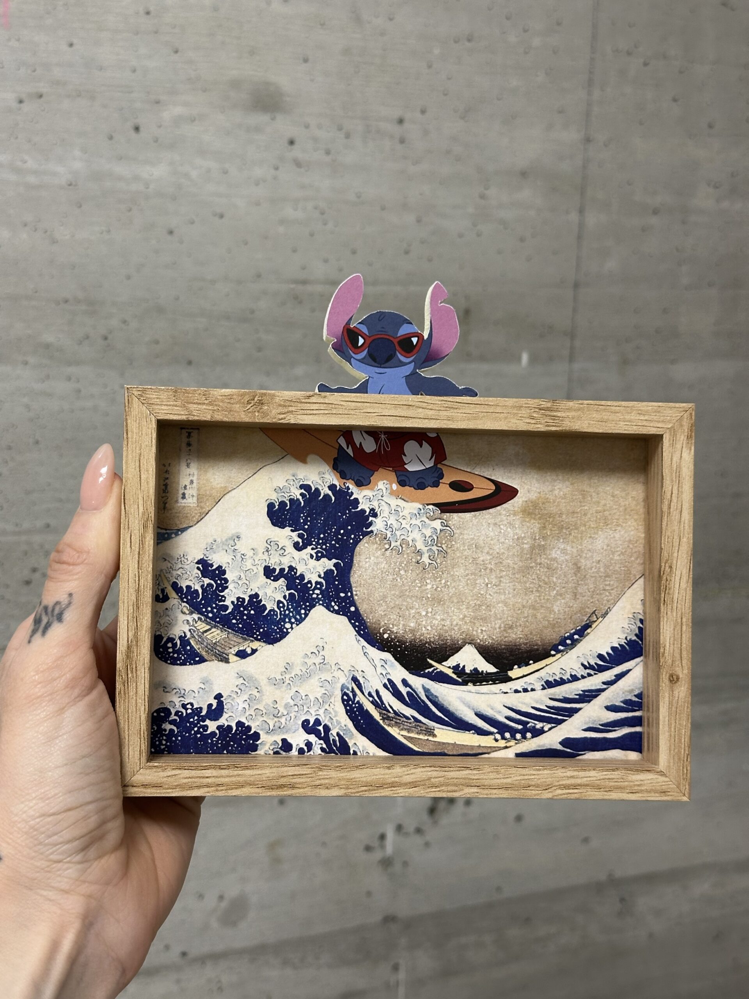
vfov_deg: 39.7
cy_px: 500
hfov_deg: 30.3
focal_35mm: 48
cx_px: 374
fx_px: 1385
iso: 100
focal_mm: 6.86
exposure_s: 1/50
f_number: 1.78
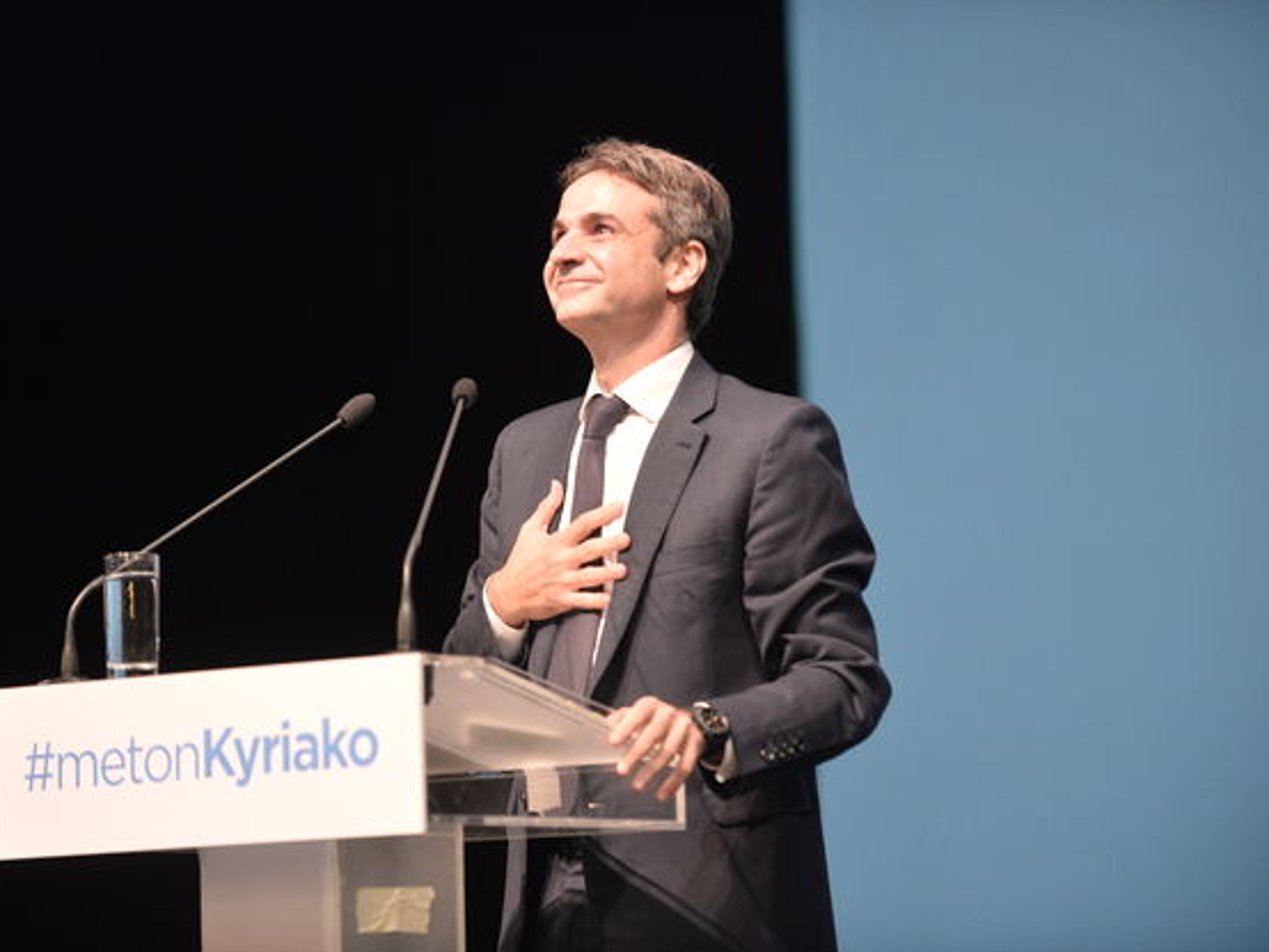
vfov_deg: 9.7
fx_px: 5611
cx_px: 563
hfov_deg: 12.9
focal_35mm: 153
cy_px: 474
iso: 4000
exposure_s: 1/100
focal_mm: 140
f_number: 2.8
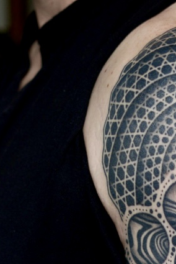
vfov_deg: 10.4
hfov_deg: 7.2
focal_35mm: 190
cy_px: 422
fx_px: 1391
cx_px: 226
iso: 50
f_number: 2
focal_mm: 50
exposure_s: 1/320
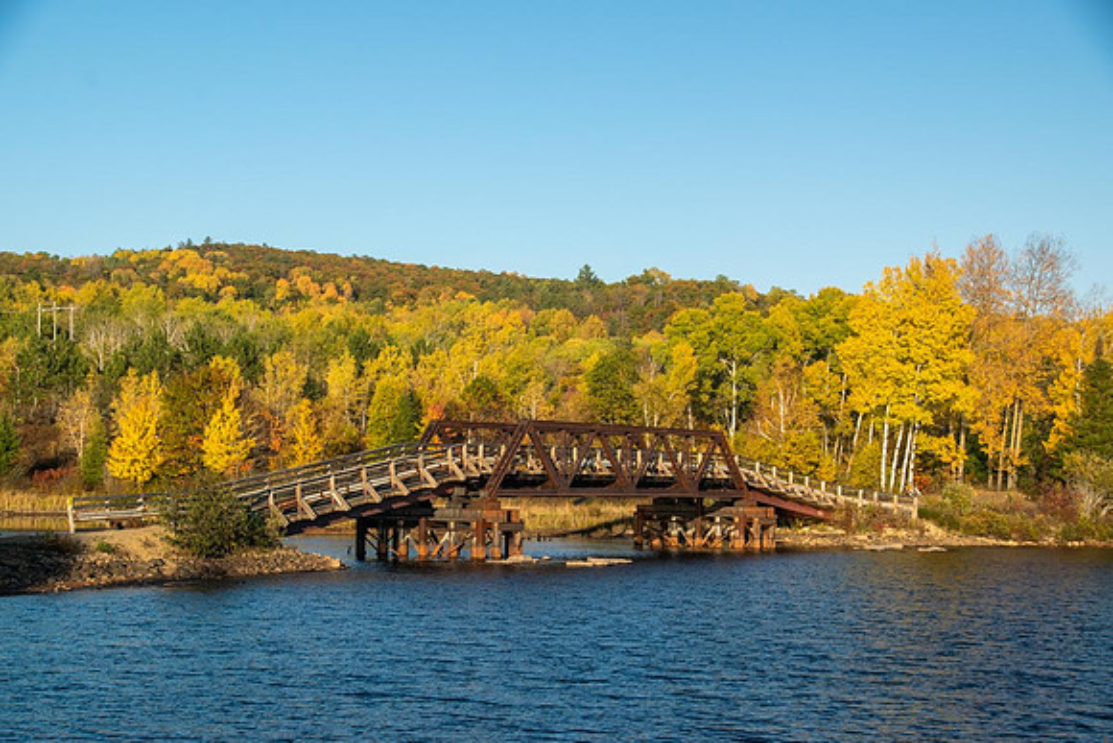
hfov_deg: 25.8
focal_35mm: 79
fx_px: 2428
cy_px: 372
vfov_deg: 17.4
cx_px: 556
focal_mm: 52
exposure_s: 1/200
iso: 400
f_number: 11
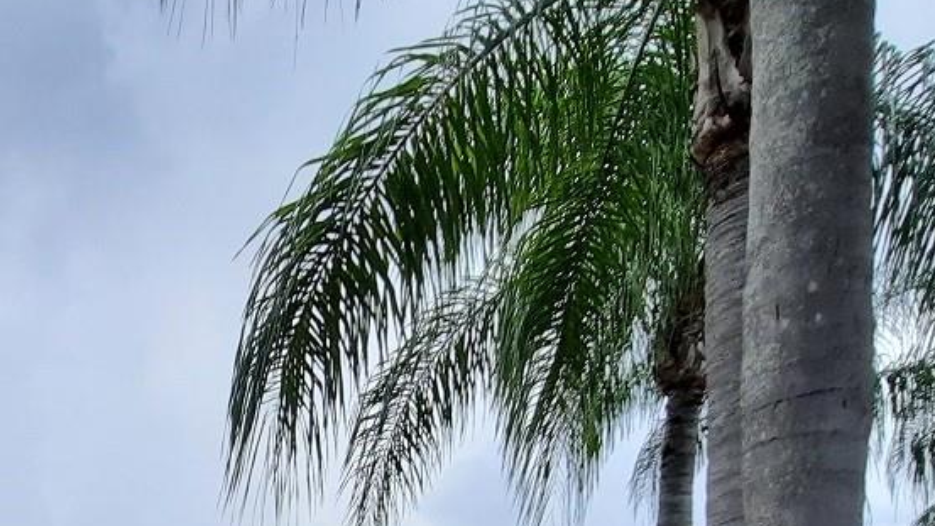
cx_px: 52
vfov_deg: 23.0
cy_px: 807
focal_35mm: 41
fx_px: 1016
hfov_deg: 43.9
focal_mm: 1.74
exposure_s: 1/758
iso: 40
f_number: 2.2
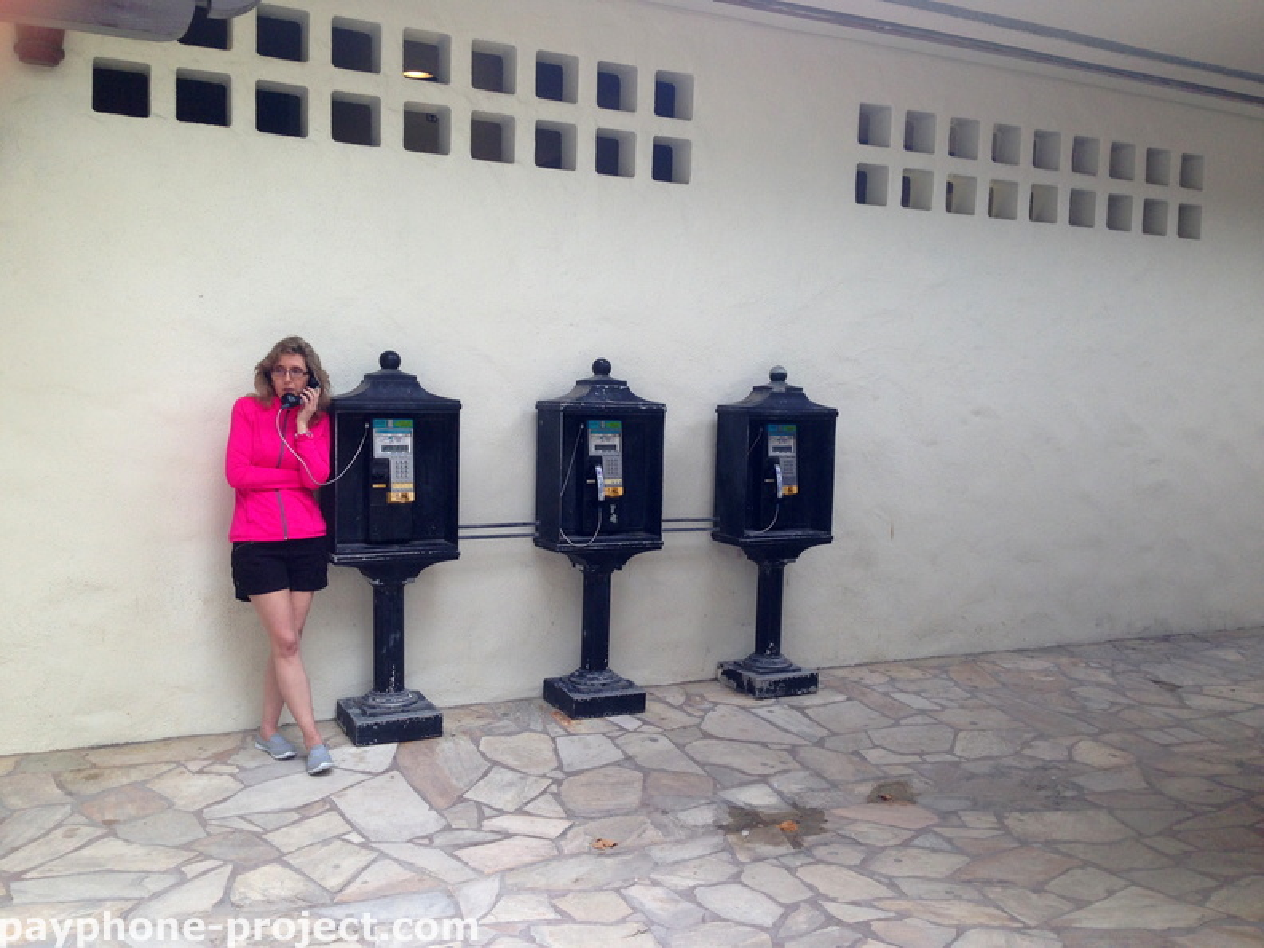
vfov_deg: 42.9
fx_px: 1205
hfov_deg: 55.4
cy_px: 474
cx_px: 632
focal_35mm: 33
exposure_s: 1/168
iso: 50
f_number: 2.4
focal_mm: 4.12
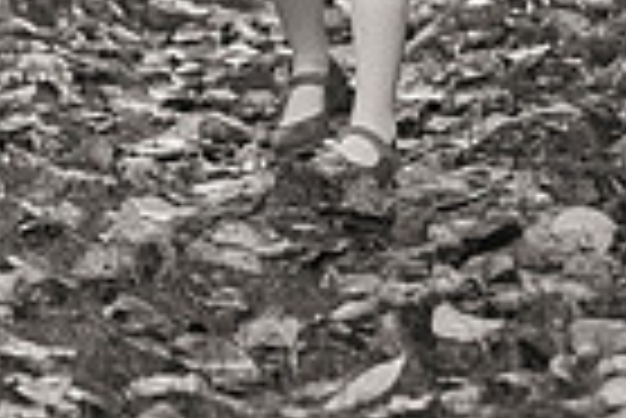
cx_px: 315
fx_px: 6232
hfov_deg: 5.8
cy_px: -222
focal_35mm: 358
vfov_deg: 3.8
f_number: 4
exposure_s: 1/125
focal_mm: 86
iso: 500
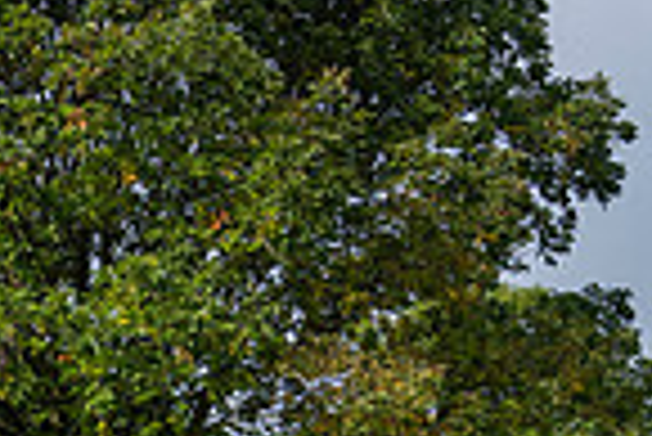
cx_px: -121
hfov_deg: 18.9
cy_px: 793
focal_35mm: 102
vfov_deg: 12.3
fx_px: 1849
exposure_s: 1/1600
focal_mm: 25.5
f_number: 4
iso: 125
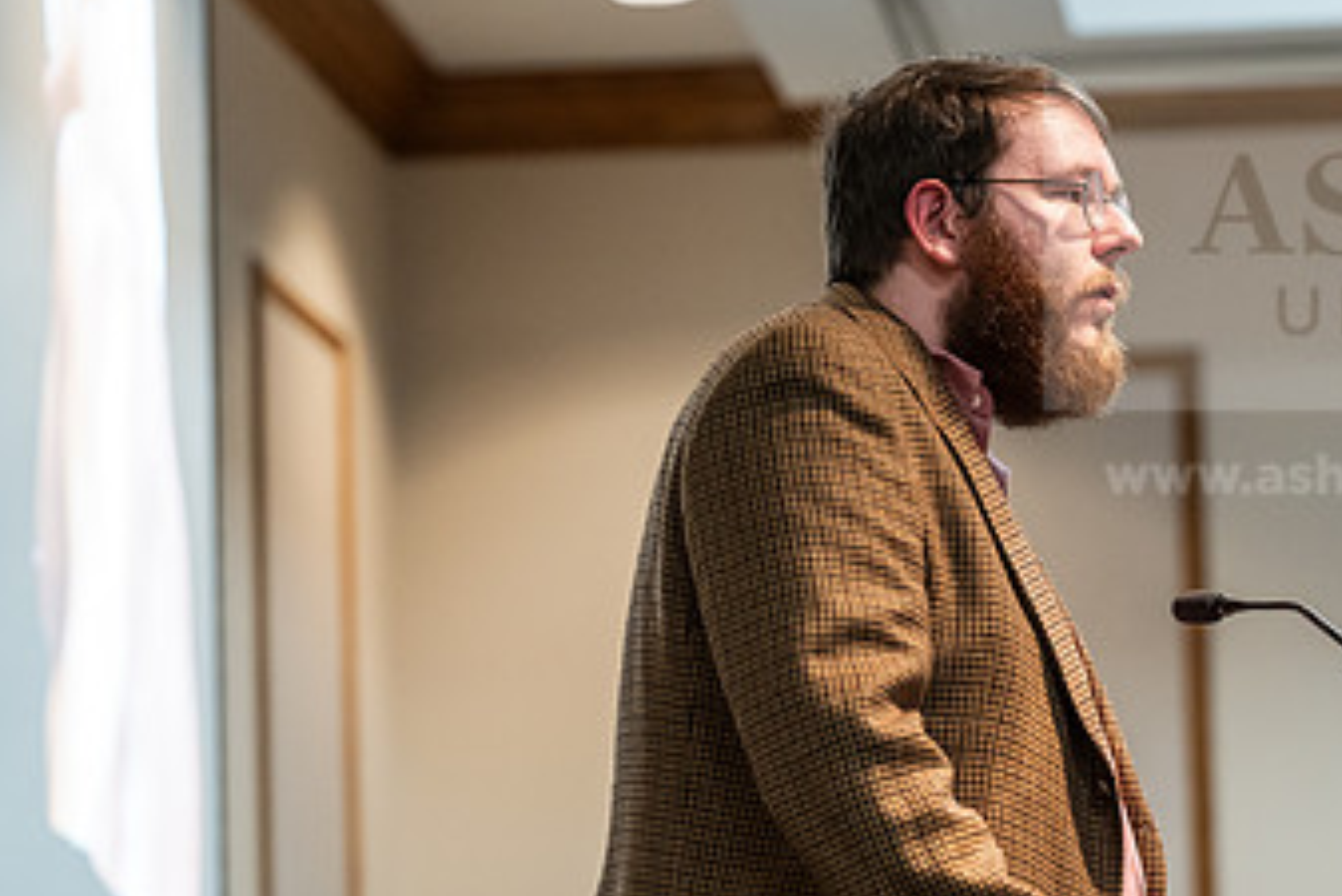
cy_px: 560
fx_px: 6489
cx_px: 924
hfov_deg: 11.8
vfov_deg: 7.9
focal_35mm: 174
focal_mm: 101
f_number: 3.2
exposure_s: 1/160
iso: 2000
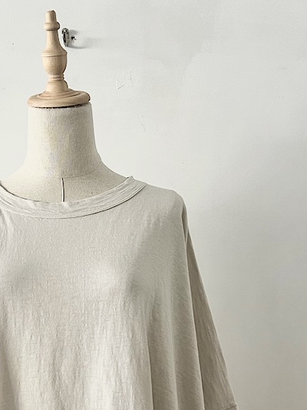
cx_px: 67
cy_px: 265
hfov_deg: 24.1
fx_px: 710
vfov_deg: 32.0
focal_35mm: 60
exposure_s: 1/60
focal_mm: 5.7
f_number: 1.5
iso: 200
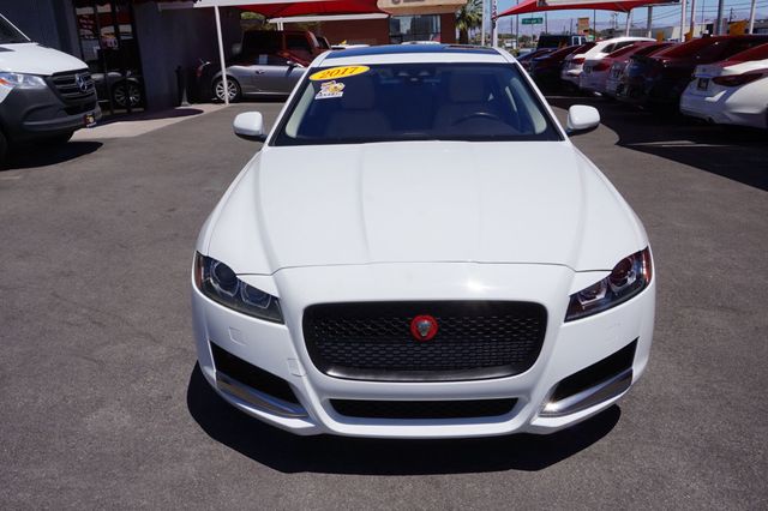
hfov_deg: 59.5
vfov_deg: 41.7
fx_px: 672
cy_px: 256
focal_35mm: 32
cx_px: 384
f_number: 14
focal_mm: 21
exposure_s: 1/250
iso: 100
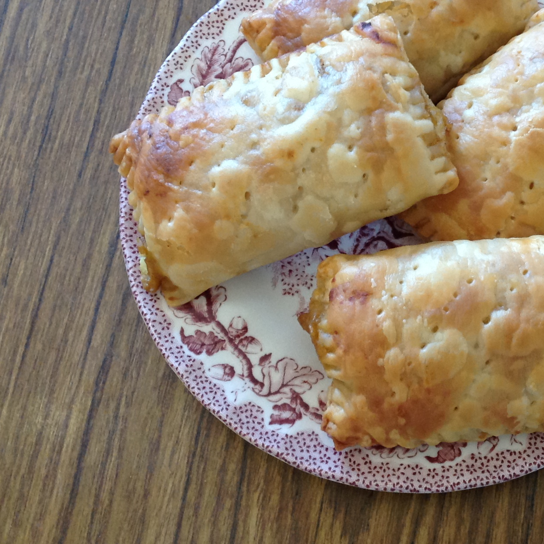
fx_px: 1138
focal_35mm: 64
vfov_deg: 26.9
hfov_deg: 26.7
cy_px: 275
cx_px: 367
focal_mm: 4.28
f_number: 2.4
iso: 125
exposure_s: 1/15
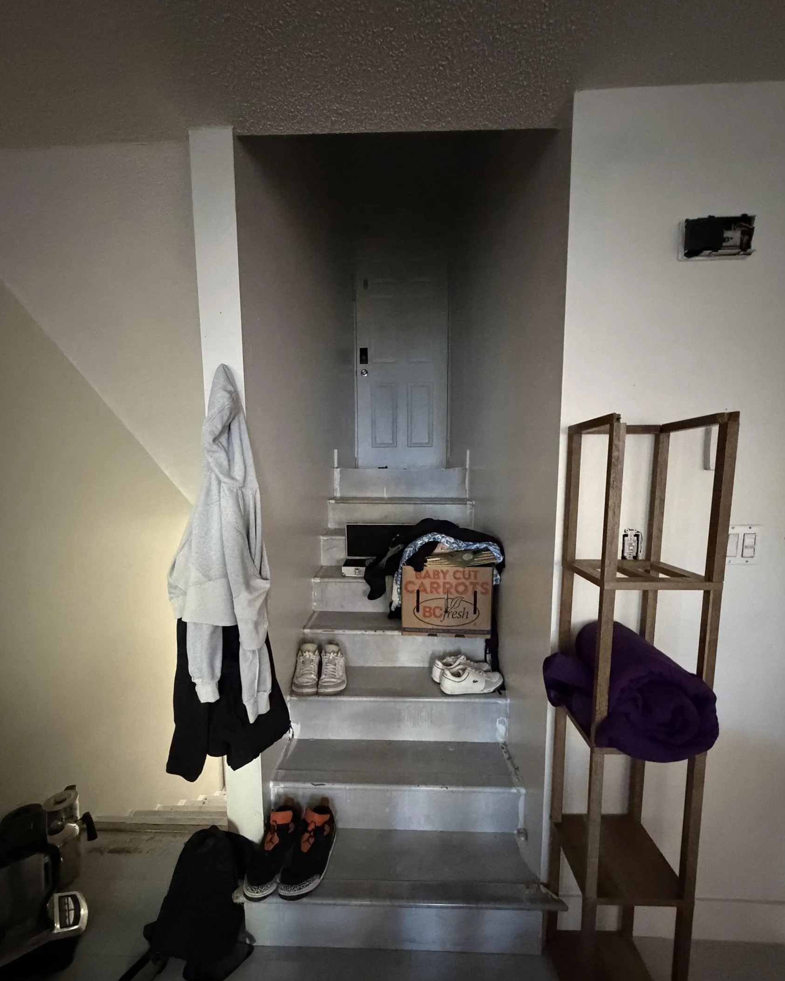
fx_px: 436
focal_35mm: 15
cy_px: 528
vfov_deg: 96.6
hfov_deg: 84.0
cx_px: 388
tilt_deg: -6.7
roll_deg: +0.9
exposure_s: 1/33
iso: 1600
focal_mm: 2.22
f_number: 2.2
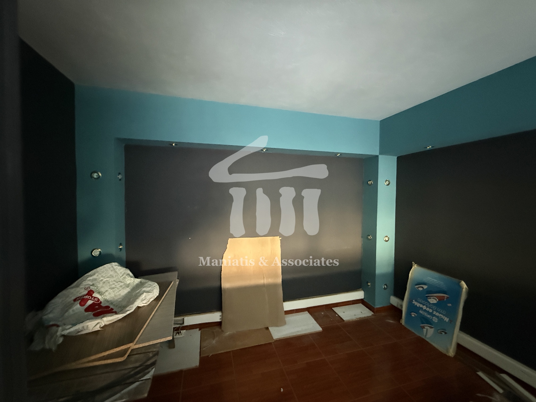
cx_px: 268
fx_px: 217
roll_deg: -0.2
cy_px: 201
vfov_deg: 85.7
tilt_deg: -0.5
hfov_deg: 102.1
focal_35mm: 14
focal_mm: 2.22
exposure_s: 1/30
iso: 1600
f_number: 2.2
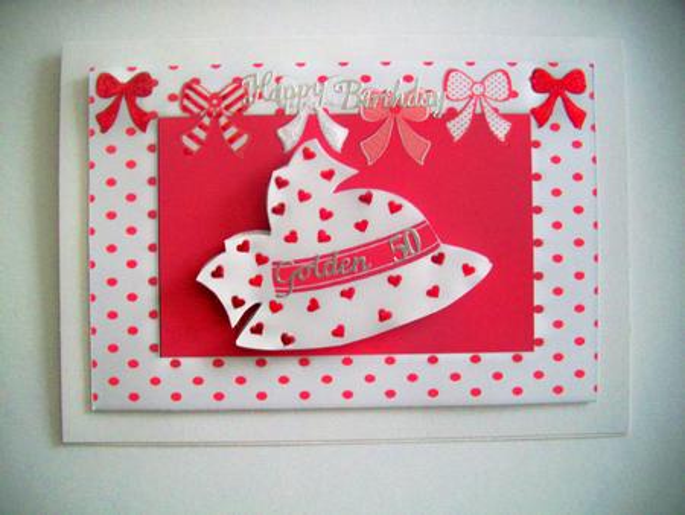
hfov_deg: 56.8
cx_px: 342
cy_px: 258
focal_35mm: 32
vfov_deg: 44.2
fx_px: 634
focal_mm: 5.7
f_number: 2.9
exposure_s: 1/8
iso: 160
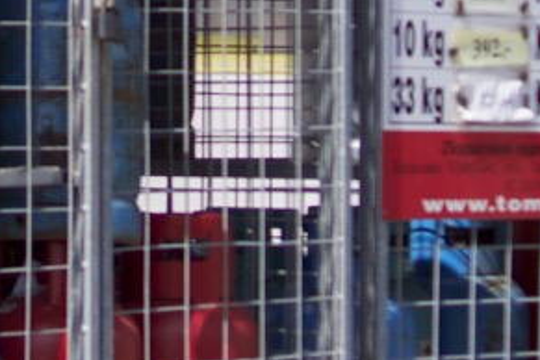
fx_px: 4058
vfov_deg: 5.1
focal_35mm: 271
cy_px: 126
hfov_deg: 7.6
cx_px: -7
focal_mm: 35
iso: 100
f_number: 1.8
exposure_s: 1/3200
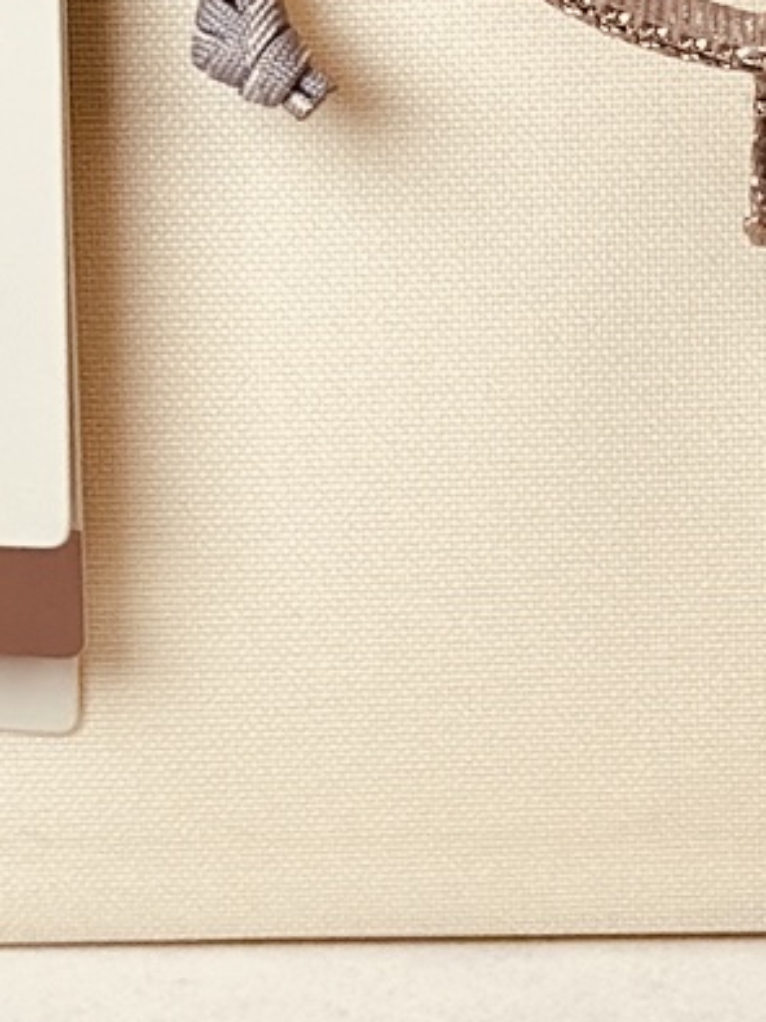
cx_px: 709
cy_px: -574
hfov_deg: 6.1
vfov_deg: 7.9
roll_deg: +1.4
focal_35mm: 245
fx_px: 7233
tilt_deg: -15.8
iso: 100
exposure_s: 1/2410
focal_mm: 6.86
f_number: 1.78
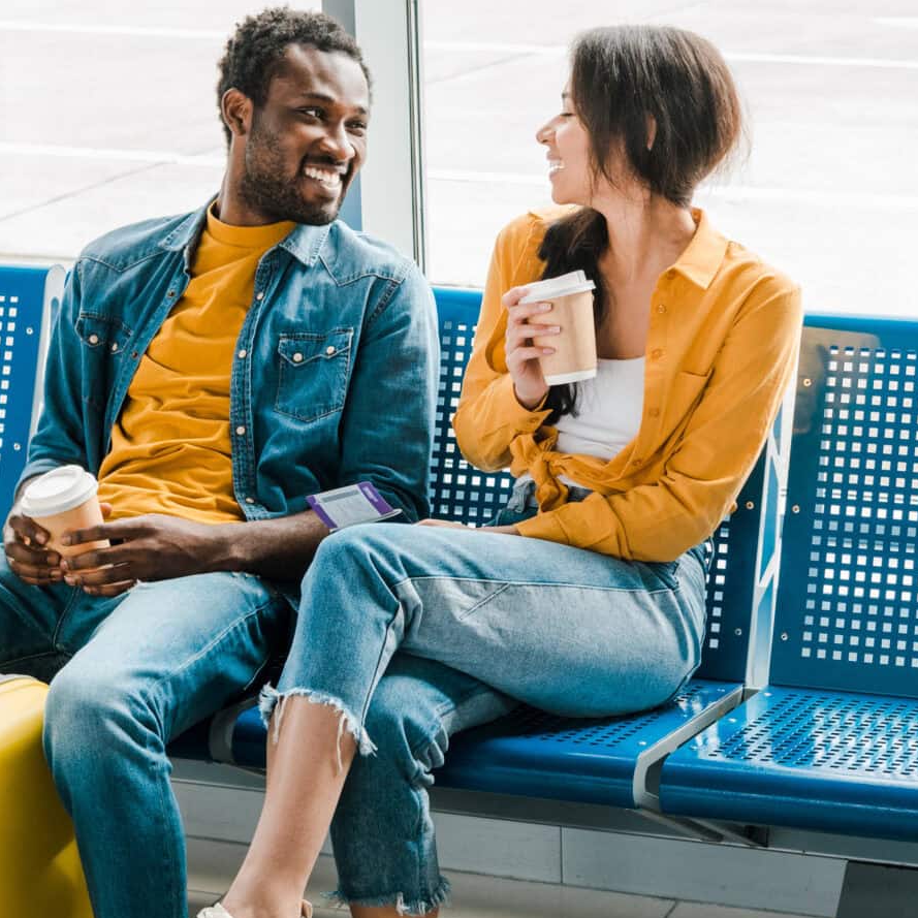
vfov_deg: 18.7
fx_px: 2790
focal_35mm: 93
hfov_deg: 18.5
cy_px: 435
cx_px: 741
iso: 320
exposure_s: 1/200
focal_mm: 38
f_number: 4
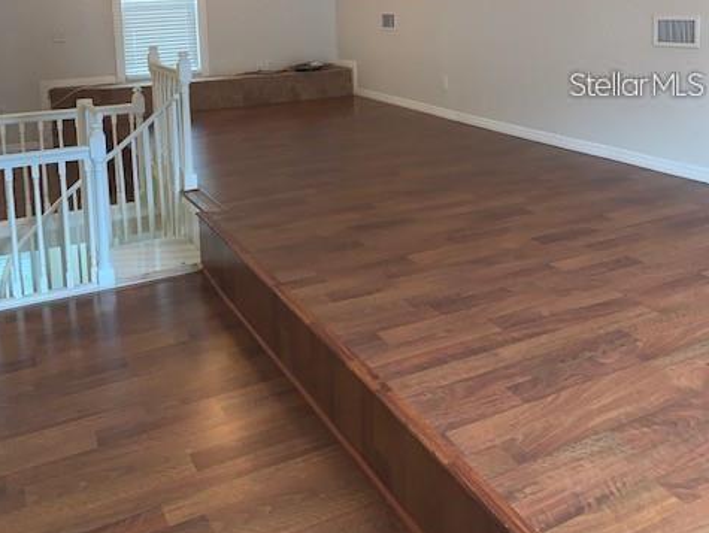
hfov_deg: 52.6
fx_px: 717
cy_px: 84
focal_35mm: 35
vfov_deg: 38.7
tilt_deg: -6.4
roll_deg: +2.4
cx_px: 352
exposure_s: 1/15
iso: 80
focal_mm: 4.25
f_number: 1.8
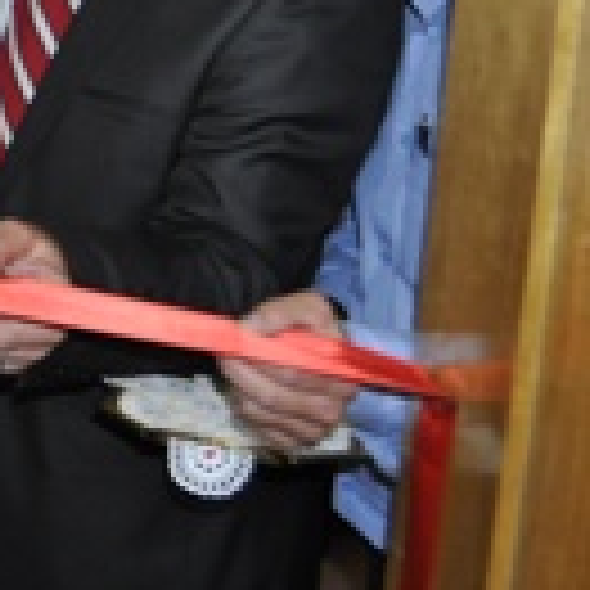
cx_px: -329
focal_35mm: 96
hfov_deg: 16.3
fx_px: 1851
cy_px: -18
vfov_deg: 17.6
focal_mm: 22
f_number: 3.8
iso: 800
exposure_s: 1/60
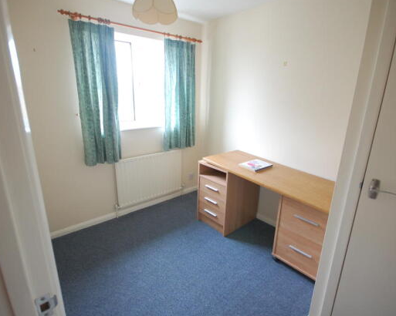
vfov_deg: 73.7
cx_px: 198
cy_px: 152
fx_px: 211
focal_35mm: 18
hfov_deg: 86.4
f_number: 4
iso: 800
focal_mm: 10
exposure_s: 1/25
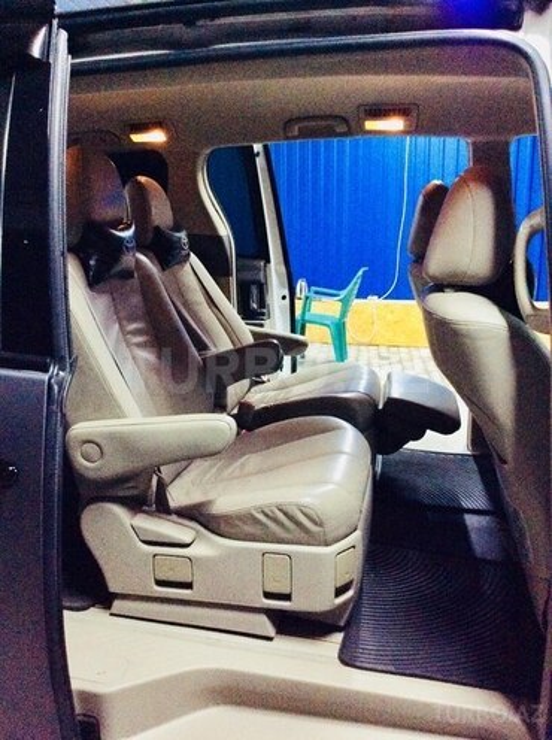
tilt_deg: -12.7
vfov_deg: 56.9
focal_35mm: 32
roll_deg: +1.7
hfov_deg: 44.0
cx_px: 276
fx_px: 683
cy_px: 370
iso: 250
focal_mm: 3.3
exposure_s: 1/25
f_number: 2.4
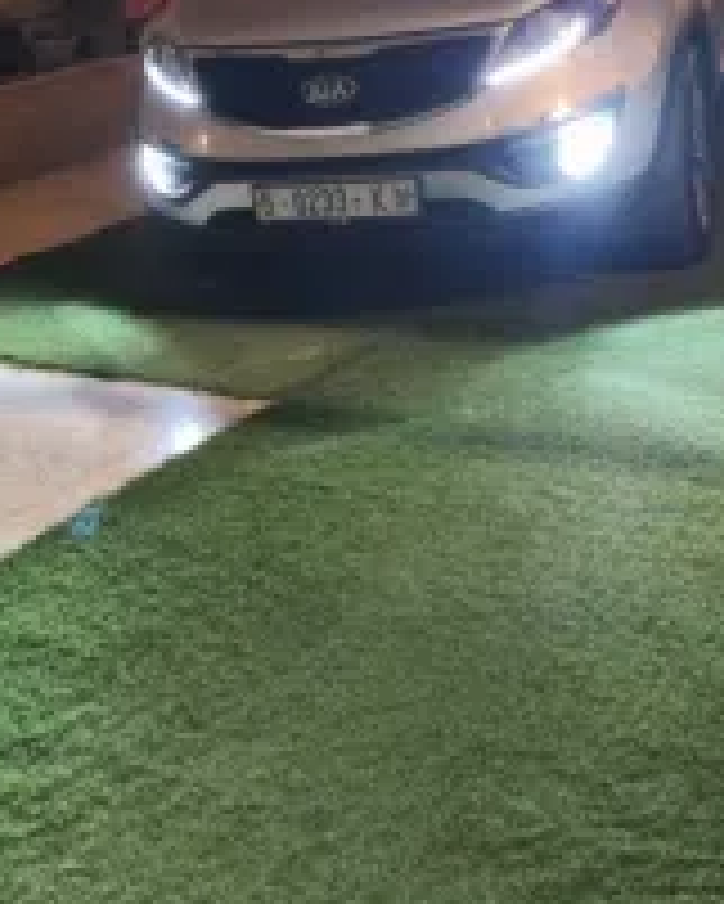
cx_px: 351
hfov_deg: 22.5
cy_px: 324
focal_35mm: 68
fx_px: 1820
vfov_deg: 27.8
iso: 500
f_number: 1.5
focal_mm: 4.94
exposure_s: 1/33.3
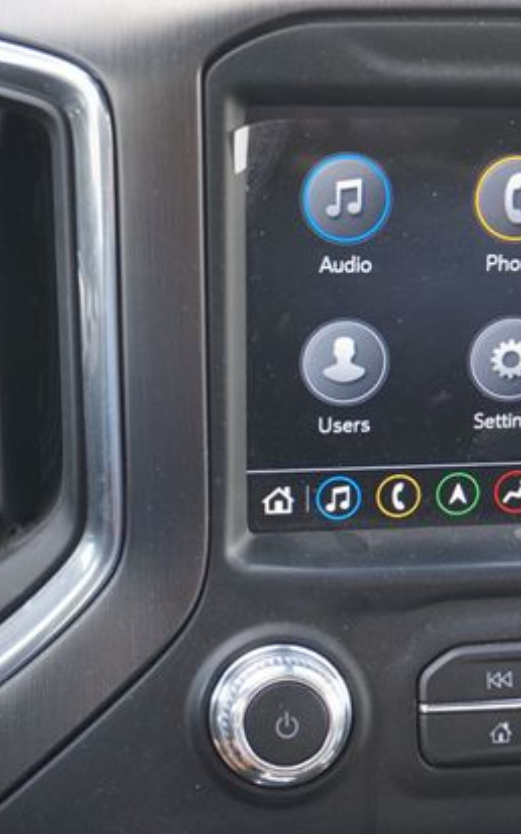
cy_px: 416
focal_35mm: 71
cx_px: 454
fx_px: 1614
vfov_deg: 29.0
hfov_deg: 18.1
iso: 400
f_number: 5
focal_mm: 30
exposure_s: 1/60
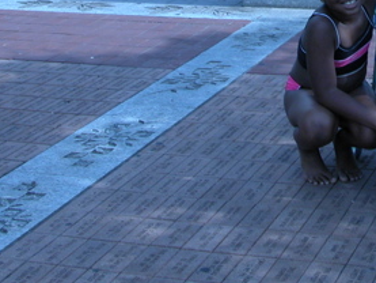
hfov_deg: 19.0
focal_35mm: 101
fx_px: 1098
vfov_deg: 14.1
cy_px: -78
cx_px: 356
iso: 100
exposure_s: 1/244
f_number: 6.3
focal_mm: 8.9
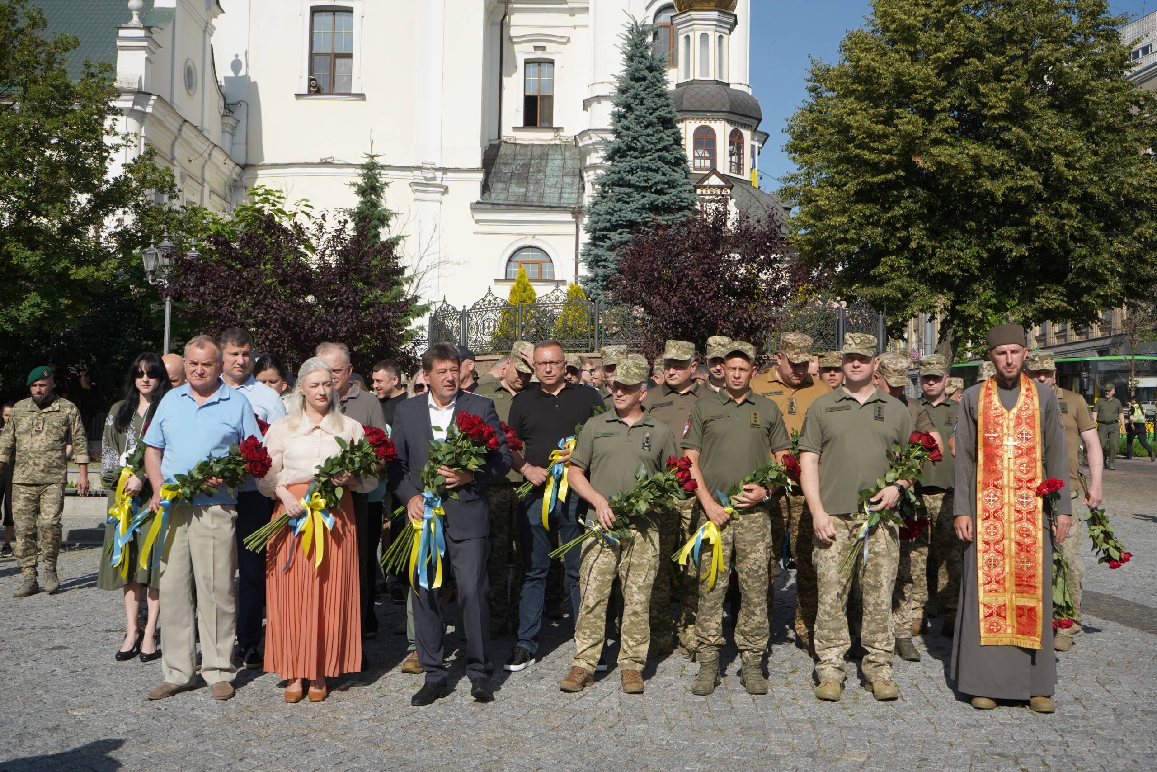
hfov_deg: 49.6
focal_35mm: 39
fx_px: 1253
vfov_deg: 34.2
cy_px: 386
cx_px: 578
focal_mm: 39
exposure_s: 1/3200
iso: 1000
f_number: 8
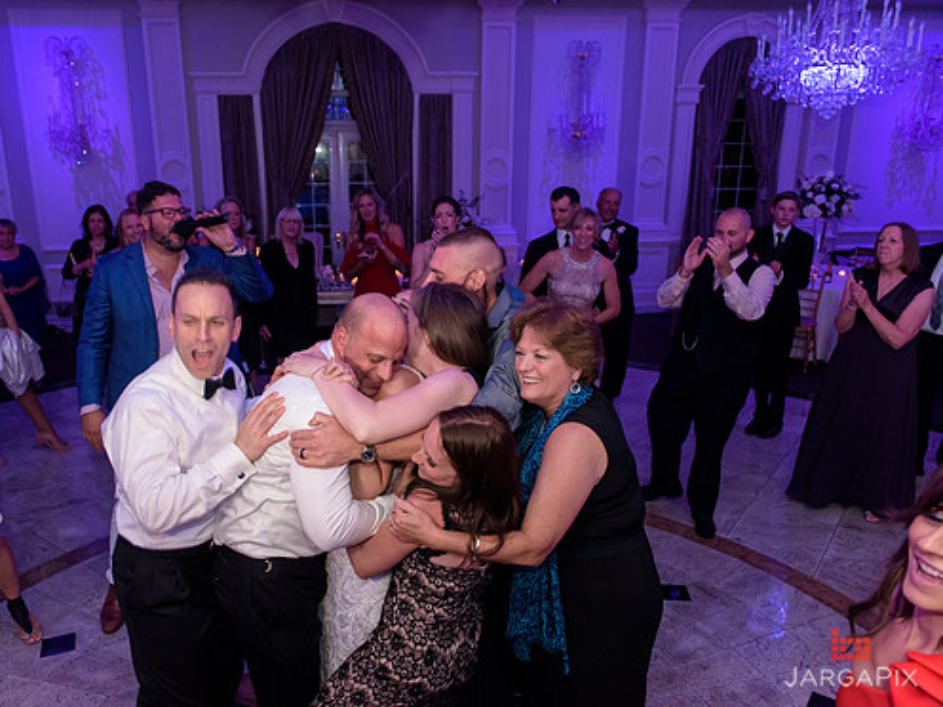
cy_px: 360
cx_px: 414
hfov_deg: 65.1
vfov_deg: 51.4
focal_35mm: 27
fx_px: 736
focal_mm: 24
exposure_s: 1/125
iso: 3200
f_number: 3.2
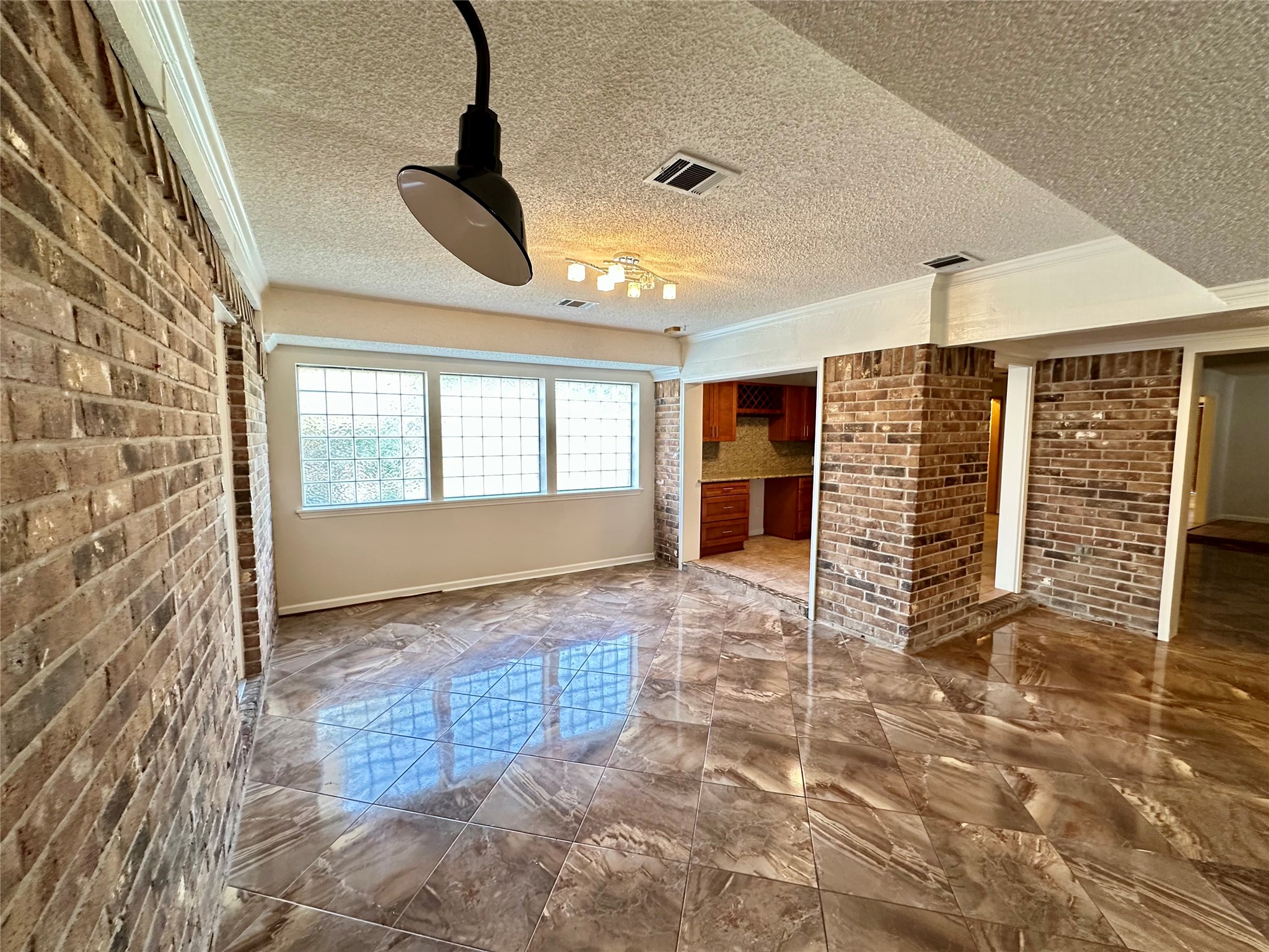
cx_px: 634
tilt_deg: -5.0
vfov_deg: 85.7
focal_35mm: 14
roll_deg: -0.3
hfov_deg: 102.1
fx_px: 513
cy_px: 476
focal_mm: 2.22
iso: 320
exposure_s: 1/60
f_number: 2.2
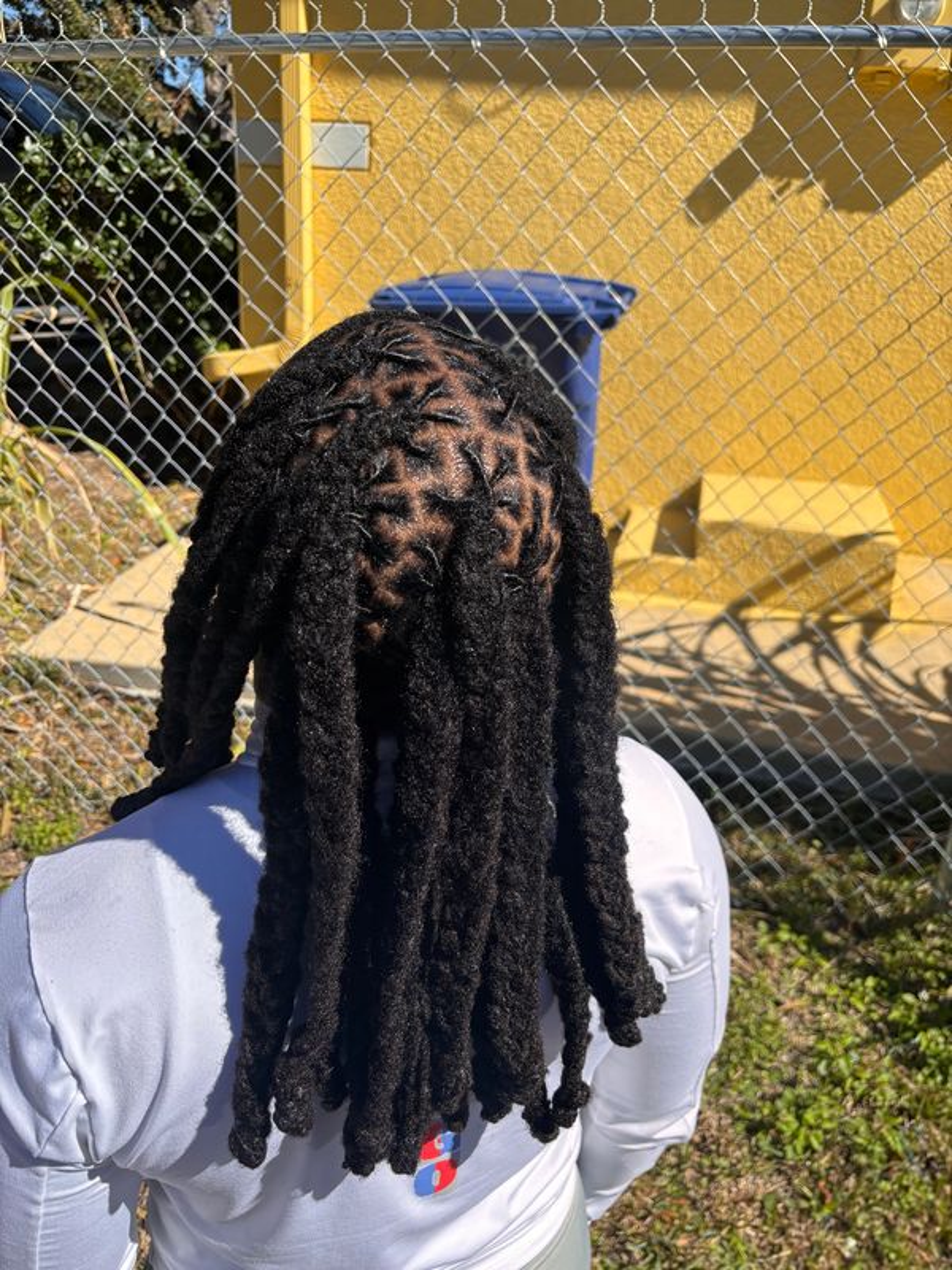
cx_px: 476
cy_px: 635
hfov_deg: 53.1
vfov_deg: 67.3
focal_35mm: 26
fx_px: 953
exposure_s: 1/2778
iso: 50
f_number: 1.6
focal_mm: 5.96
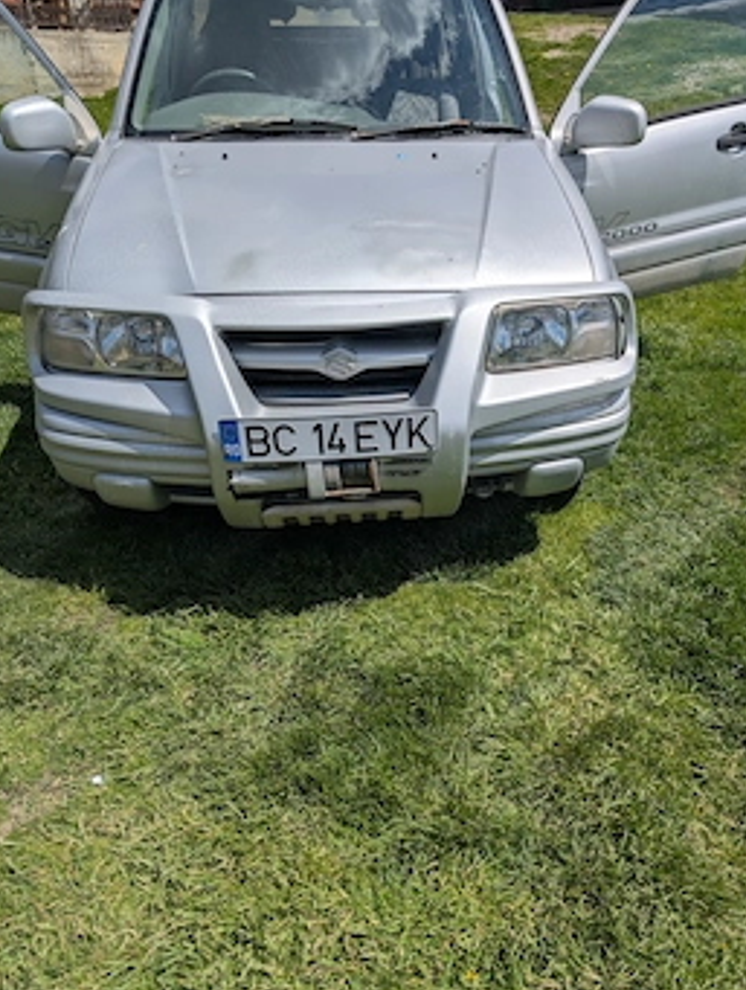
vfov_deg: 63.2
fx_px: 802
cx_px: 398
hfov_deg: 49.8
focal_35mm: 28
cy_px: 546
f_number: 1.68
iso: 22
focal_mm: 6.9
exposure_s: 1/3165
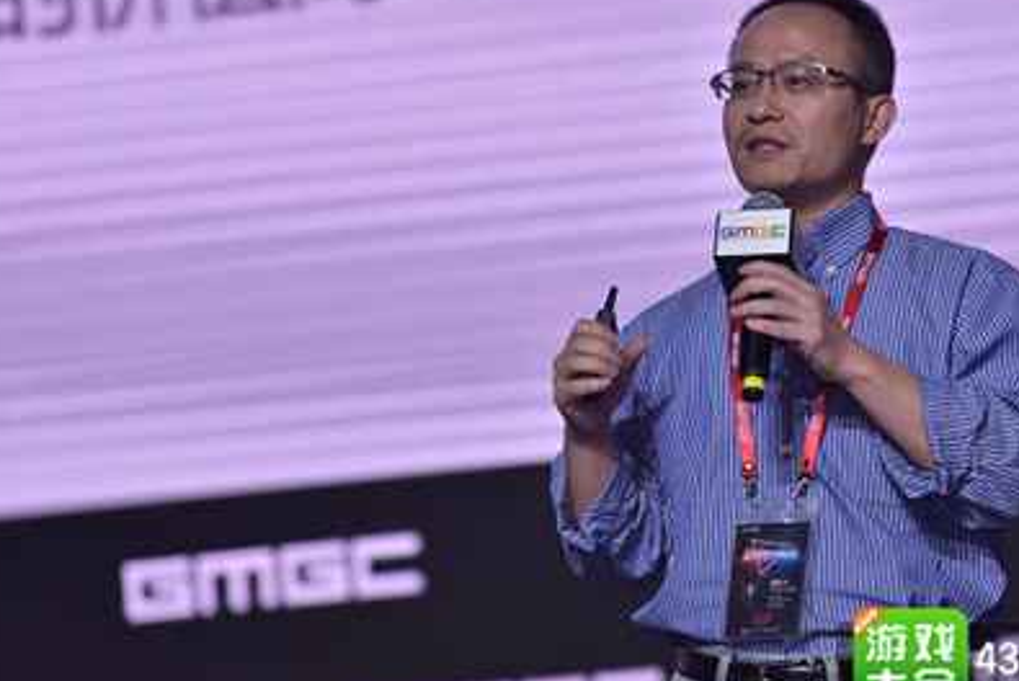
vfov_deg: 7.3
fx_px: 5325
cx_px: 586
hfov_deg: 10.9
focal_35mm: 188
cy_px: 270
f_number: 2.8
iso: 800
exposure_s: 1/800
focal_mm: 135
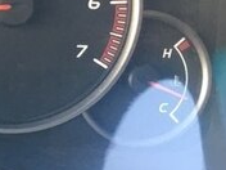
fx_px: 712
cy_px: 51
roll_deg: +3.4
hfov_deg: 15.9
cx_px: -157
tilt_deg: -29.7
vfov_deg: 13.6
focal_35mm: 109
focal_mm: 4.15
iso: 80
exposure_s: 1/33
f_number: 2.2
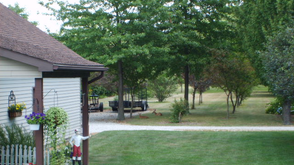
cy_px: 108
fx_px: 896
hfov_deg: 18.6
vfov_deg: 10.5
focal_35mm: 115
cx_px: 147
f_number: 4.9
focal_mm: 17.4
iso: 50
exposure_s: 1/90
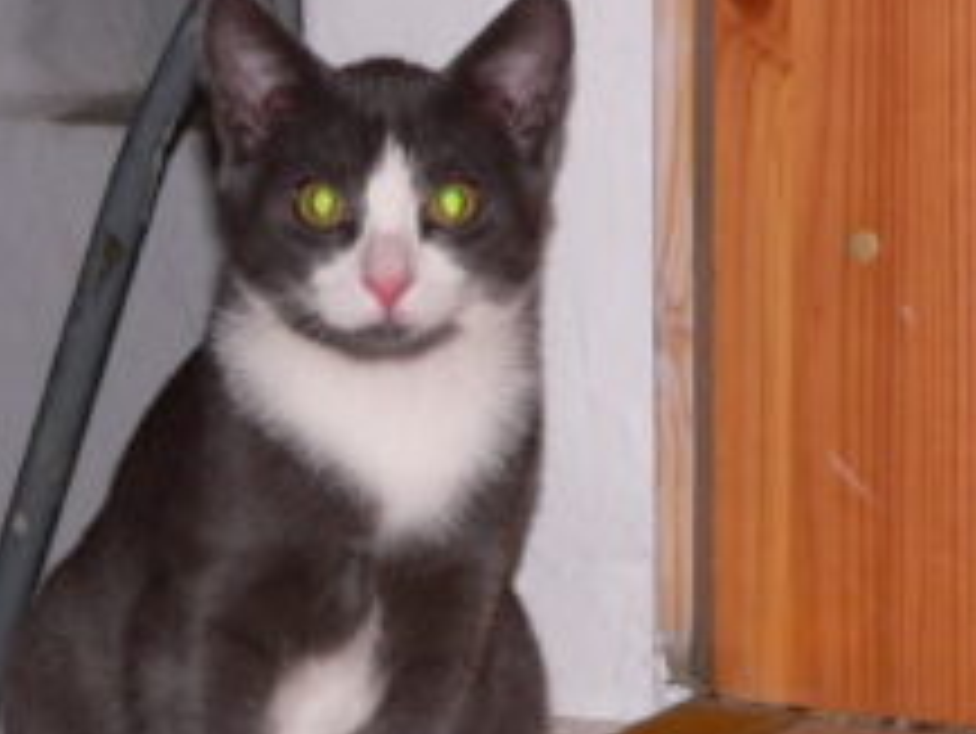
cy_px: 547
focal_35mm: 317
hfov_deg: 6.2
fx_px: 8943
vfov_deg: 4.7
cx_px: 256
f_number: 4
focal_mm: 23.6
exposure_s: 1/60
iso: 100
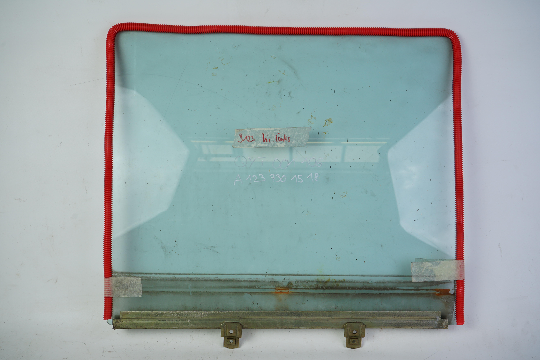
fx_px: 615
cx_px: 270
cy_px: 180
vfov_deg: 32.6
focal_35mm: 41
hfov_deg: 47.4
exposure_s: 1/160
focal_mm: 41
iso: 200
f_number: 8
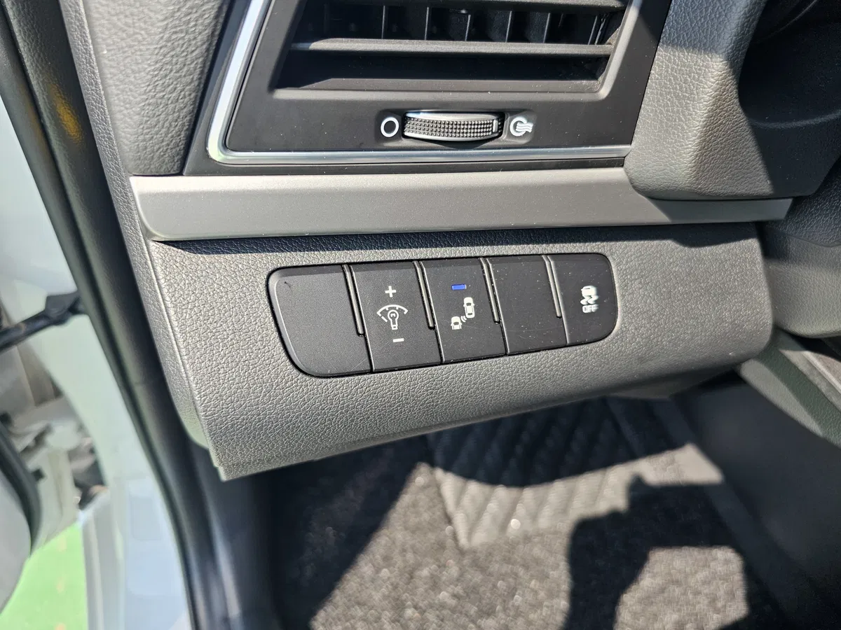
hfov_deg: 73.9
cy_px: 315
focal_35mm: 23
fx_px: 559
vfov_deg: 58.9
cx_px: 420
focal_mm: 6.3
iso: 80
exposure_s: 1/359
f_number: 1.7
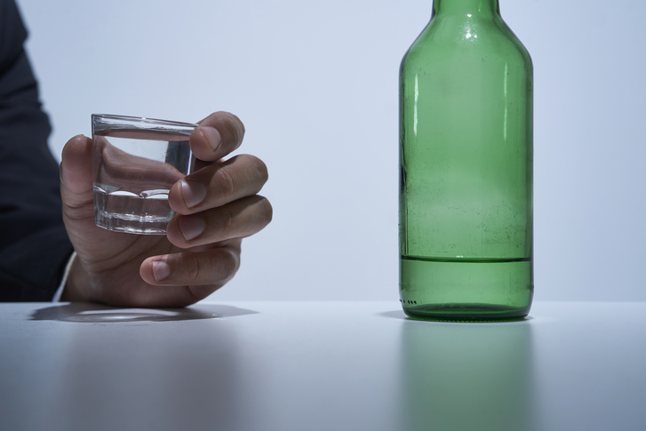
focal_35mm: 59
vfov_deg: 23.0
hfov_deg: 33.9
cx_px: 323
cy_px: 216
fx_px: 1059
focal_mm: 59
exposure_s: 1/125
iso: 80
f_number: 8
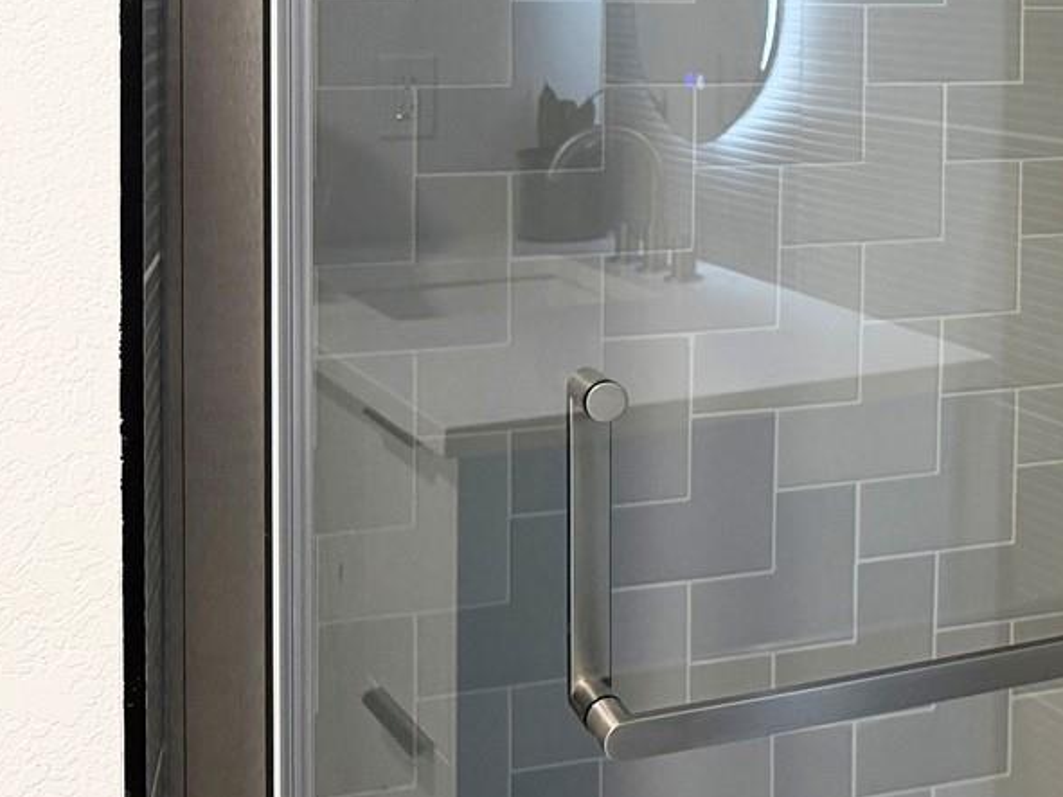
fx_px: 1996
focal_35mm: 65
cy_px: 32
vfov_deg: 21.9
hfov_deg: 25.7
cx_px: 1369
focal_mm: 6.76
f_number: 1.78
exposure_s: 1/60
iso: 250
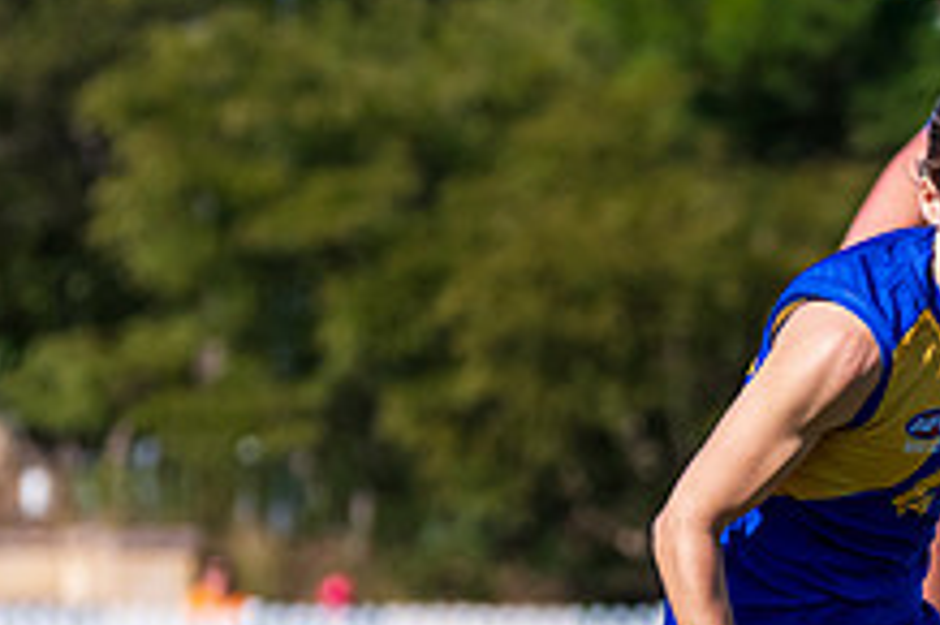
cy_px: 432
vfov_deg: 1.5
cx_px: 1016
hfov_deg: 2.3
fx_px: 23664
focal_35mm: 907
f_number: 8
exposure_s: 1/2000
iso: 800
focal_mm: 260
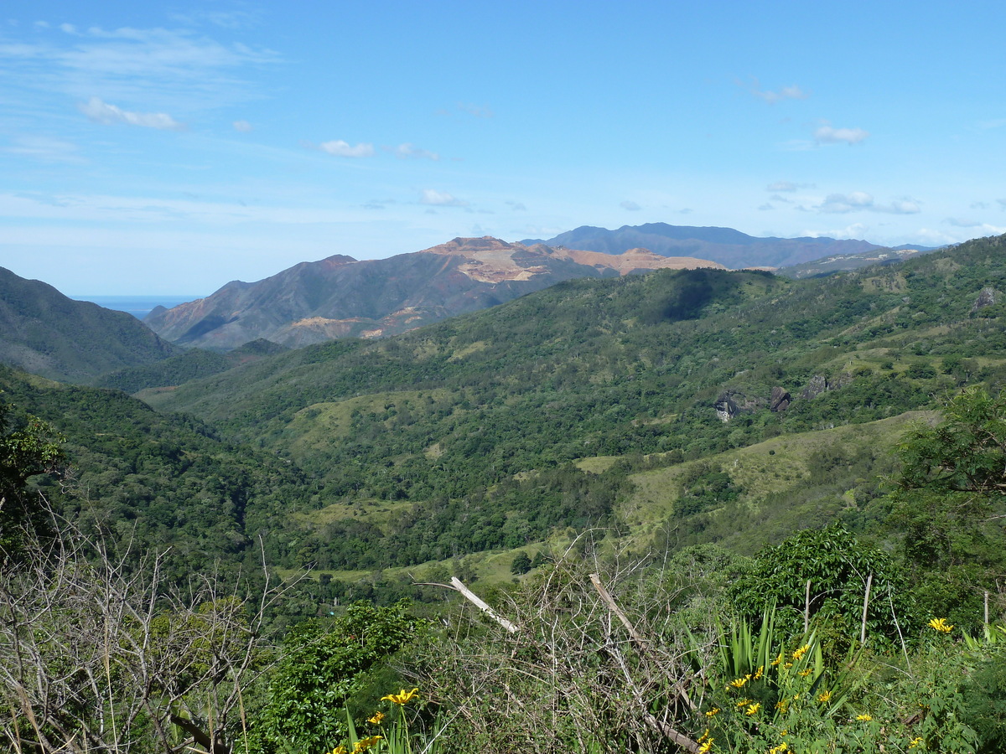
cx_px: 503
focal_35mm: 44
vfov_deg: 32.9
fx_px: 1279
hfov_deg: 42.9
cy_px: 377
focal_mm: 7.3
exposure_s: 1/400
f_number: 4.5
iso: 80
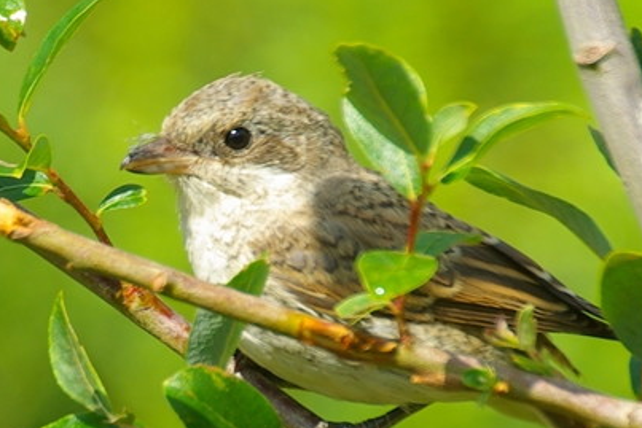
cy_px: 290
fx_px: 26562
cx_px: 175
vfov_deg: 0.9
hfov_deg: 1.4
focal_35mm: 1489
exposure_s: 1/200
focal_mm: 500
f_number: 7.1
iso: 100
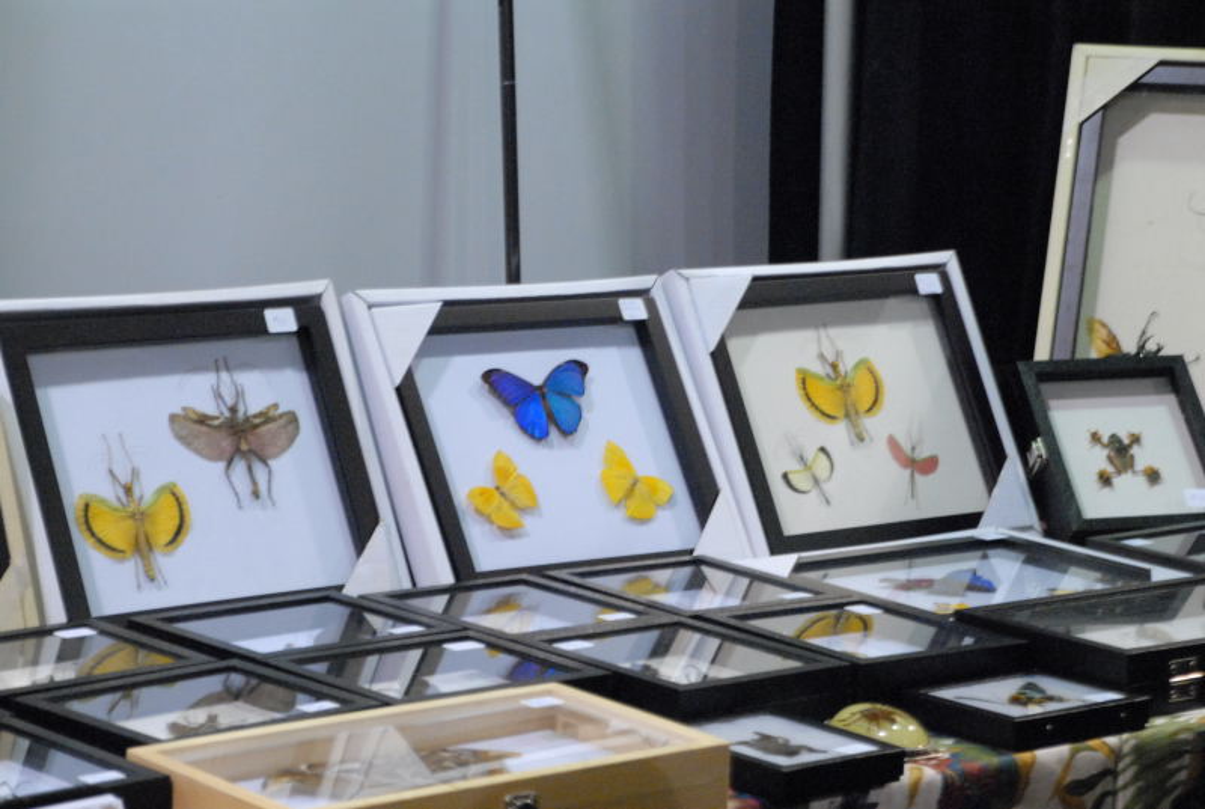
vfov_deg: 12.2
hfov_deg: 18.1
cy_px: 404
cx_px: 602
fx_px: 3773
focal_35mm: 112
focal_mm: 75
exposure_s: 1/160
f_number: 4
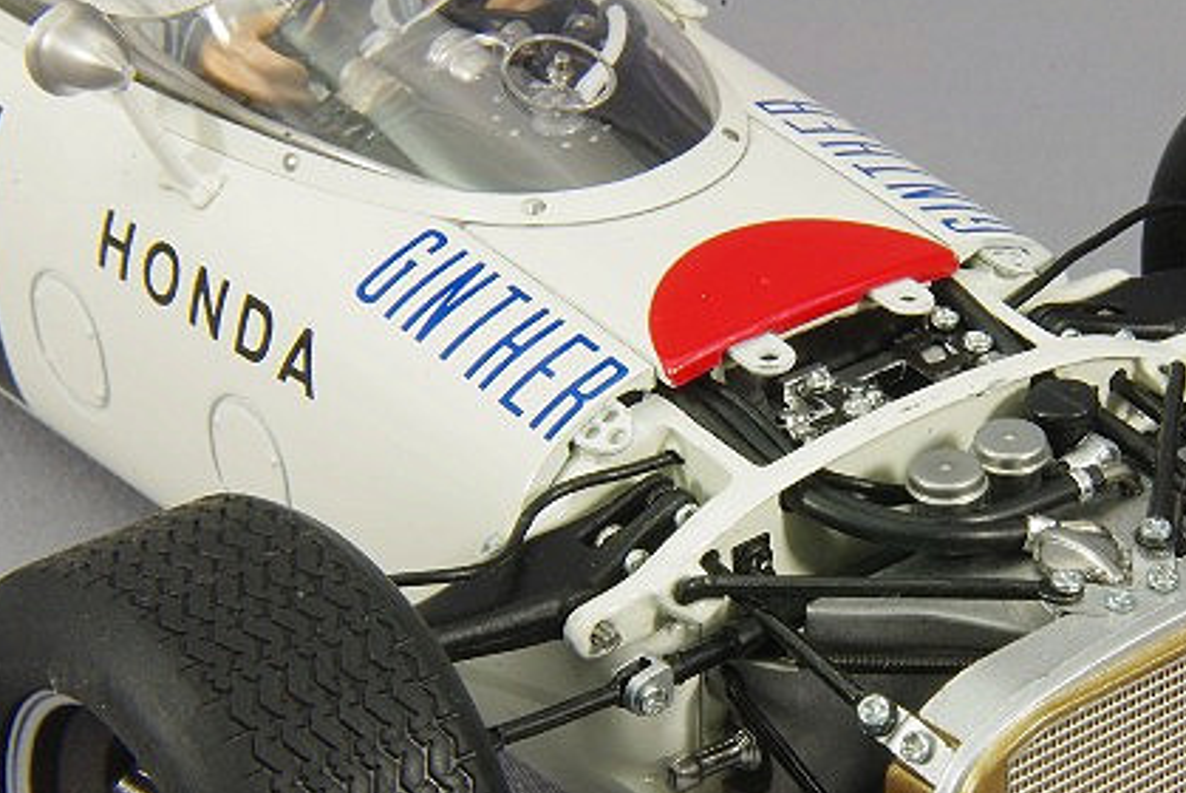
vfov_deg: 8.0
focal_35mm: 171
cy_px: 537
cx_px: 883
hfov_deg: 12.0
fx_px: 5637
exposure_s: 1/1.67
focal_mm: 75
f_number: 32
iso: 400
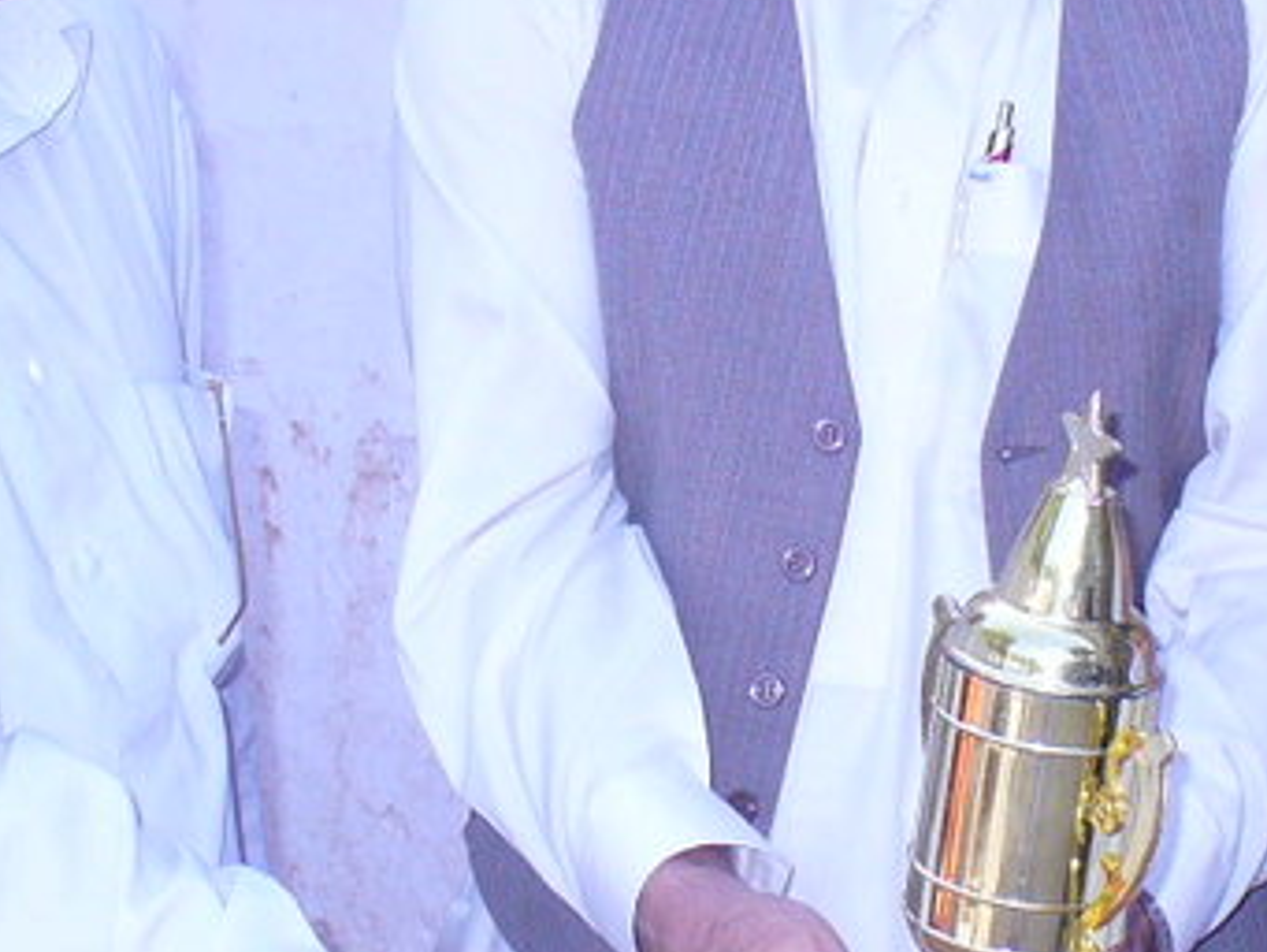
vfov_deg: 13.3
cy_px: 744
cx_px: 743
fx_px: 4064
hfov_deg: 17.7
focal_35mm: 111
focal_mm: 6.1
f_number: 2.8
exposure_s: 1/400
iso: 100
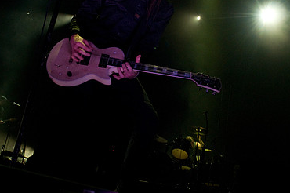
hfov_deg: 41.8
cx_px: 123
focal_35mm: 47
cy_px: 58
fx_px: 378
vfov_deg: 28.3
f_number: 3.2
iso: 1000
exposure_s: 1/320
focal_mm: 20
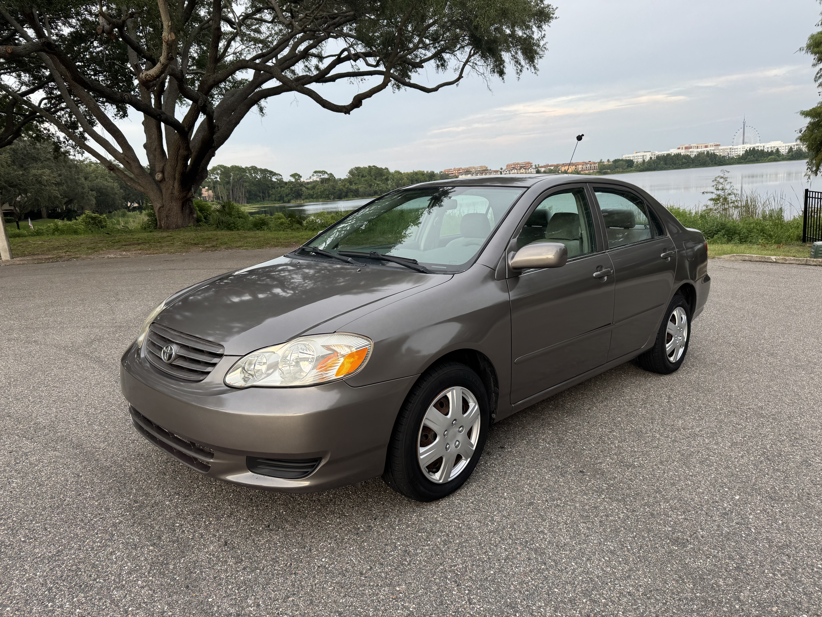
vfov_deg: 56.8
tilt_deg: -12.2
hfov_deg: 71.6
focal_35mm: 24
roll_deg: +4.5
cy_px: 308
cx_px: 411
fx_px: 570
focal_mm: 6.76
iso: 64
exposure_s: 1/163
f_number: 1.78
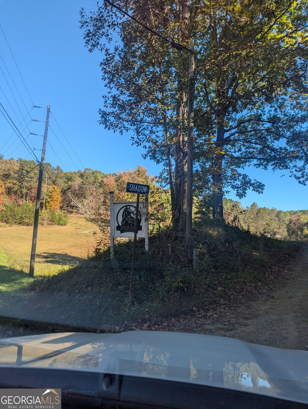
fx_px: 284
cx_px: 154
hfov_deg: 56.9
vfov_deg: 71.5
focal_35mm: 24
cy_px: 204
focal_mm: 6.81
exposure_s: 1/643
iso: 42
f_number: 1.85
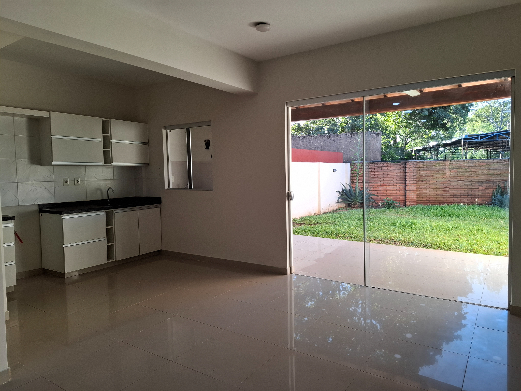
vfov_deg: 58.9
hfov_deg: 73.9
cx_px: 260
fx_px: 346
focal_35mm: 23
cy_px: 196
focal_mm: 5.54
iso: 50
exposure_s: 1/104
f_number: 1.8
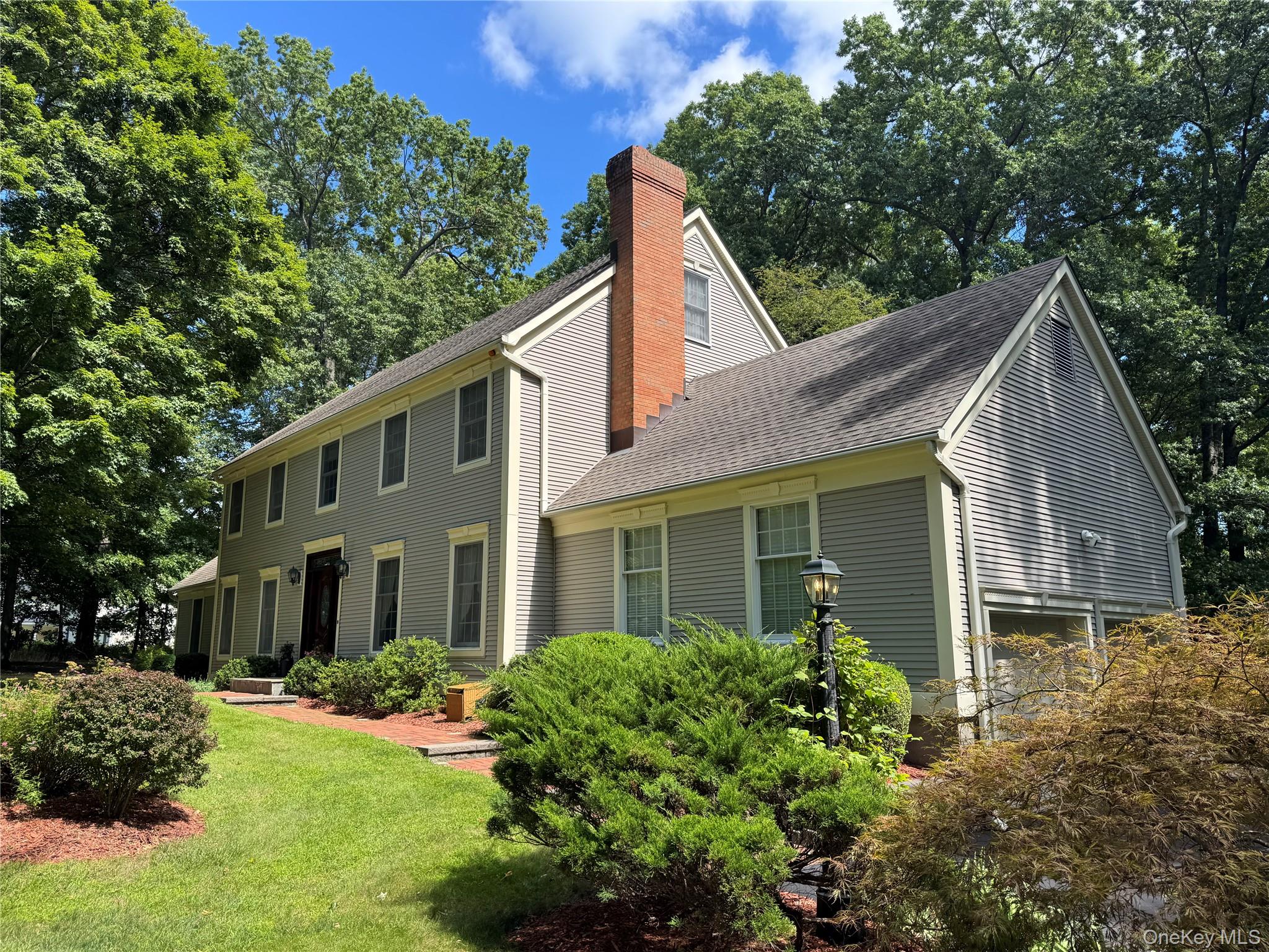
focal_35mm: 24
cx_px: 634
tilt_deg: +10.7
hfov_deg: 71.6
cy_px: 476
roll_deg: +0.0
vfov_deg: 56.8
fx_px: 880
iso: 80
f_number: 1.78
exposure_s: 1/1076
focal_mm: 6.76
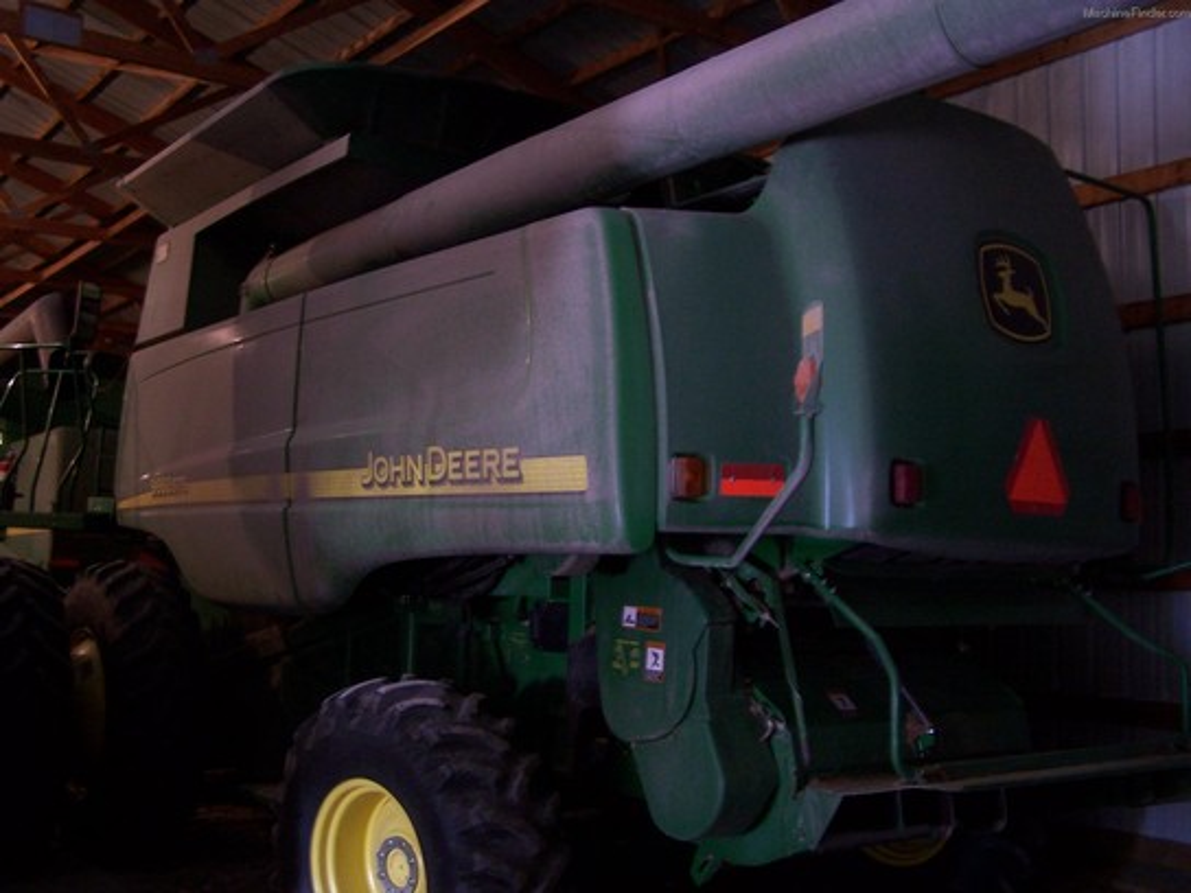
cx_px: 596
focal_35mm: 38
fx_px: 1307
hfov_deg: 49.0
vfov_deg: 37.7
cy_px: 446
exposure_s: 1/8
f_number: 2.8
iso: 140
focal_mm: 6.3
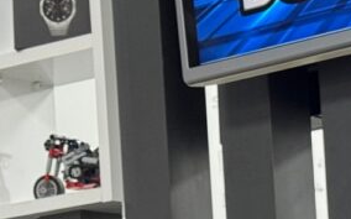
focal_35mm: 215
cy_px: 429
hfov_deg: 9.7
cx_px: 316
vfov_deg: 6.0
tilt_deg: +2.3
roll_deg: +3.0
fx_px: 2055
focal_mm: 6.76
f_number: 1.78
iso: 200
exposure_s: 1/60
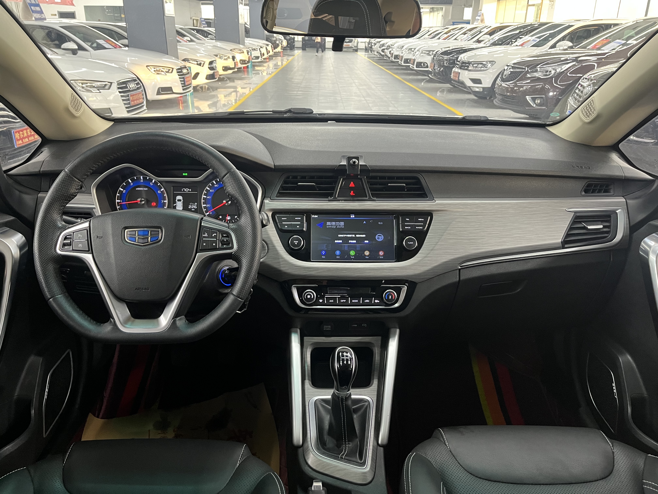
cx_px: 329
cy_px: 247
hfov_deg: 67.3
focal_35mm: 26
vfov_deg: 53.1
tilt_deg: -21.3
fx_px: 494
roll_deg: -1.7
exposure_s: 1/60
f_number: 1.6
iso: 400
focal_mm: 5.1
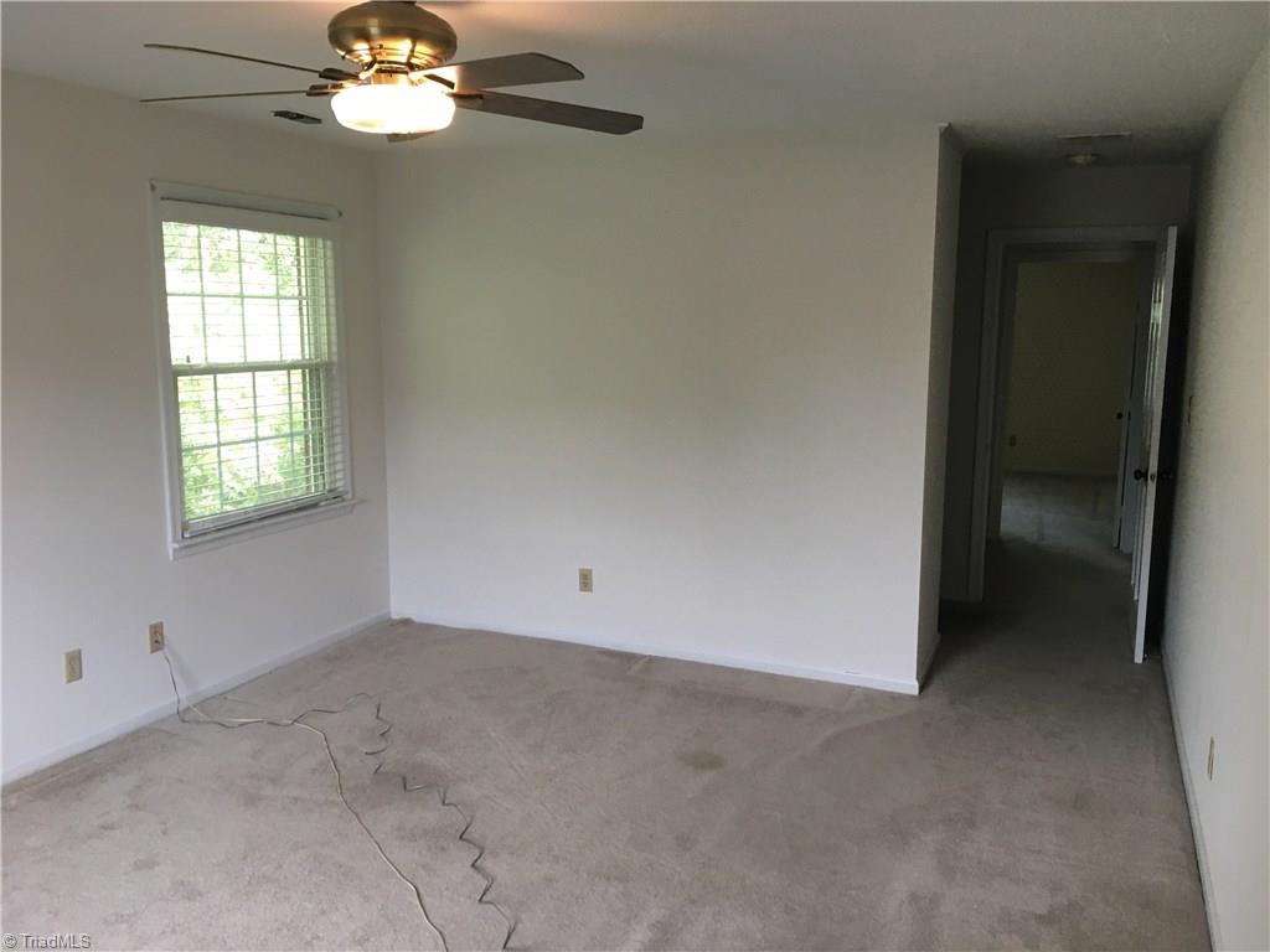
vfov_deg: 48.2
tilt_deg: -7.9
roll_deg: -0.1
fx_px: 1064
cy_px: 476
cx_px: 635
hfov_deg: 61.7
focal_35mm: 29
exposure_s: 1/30
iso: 40
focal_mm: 4.15
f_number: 2.2
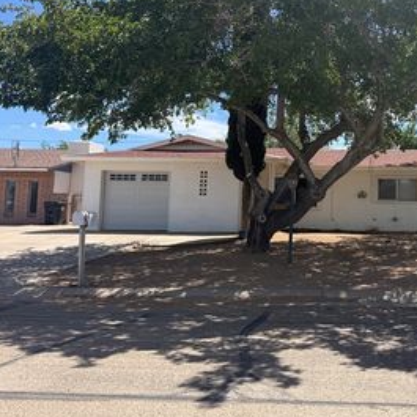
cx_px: 356
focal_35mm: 40
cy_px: 153
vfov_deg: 41.5
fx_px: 545
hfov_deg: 39.5
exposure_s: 1/3425
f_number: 1.78
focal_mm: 6.76
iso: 80
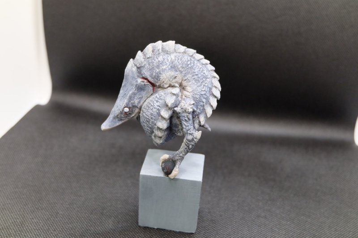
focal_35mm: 42
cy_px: 119
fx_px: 418
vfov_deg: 31.9
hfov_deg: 46.4
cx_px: 179
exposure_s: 1/50
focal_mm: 28.2
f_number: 4.5
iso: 3200
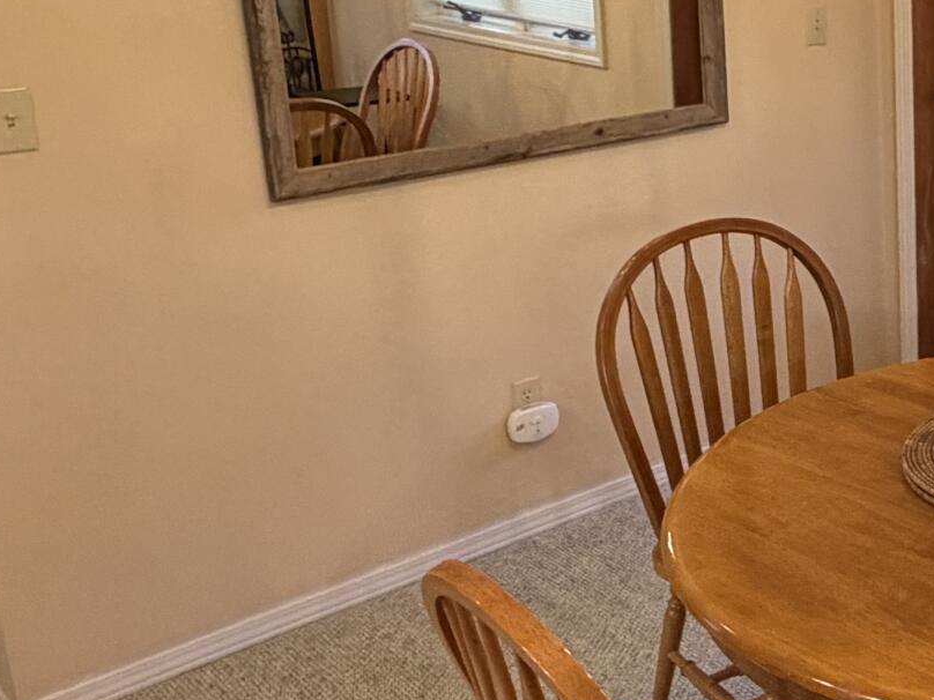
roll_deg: +0.4
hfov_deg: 32.6
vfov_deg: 27.8
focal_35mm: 52
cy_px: 218
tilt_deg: -13.0
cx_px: 1016
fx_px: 1403
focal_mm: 2.22
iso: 320
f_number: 2.2
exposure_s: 1/120
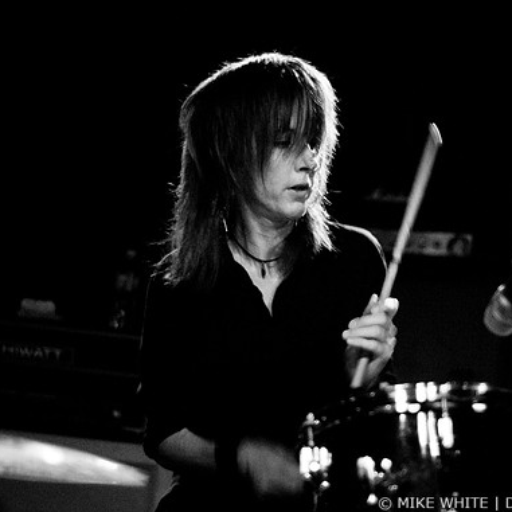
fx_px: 1623
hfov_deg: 17.9
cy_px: 256
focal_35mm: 97
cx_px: 286
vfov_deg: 17.9
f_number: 1.8
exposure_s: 1/80
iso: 1000
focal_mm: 50
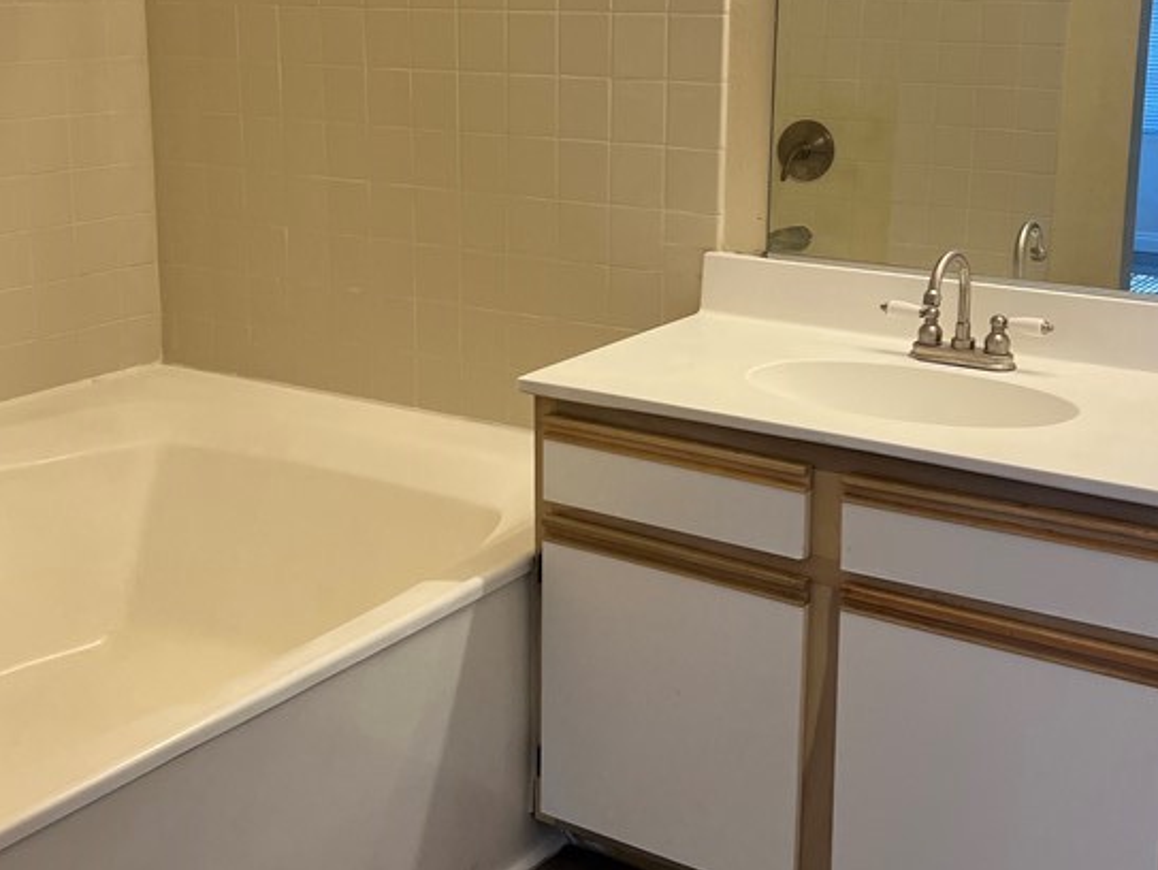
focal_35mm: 49
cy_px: 294
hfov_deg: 38.8
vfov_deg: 29.5
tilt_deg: -11.7
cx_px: 510
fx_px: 1640
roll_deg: +2.7
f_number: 1.5
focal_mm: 5.7
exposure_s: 1/120
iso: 50
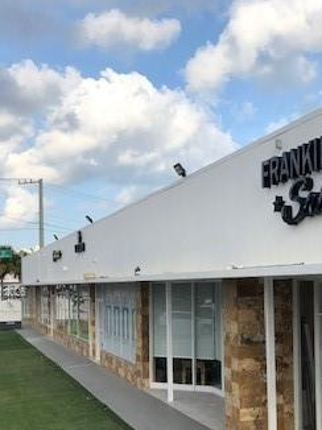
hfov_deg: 26.4
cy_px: 293
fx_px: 683
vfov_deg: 34.6
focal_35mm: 55
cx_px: 211
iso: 20
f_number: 1.8
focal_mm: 3.99
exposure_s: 1/1736
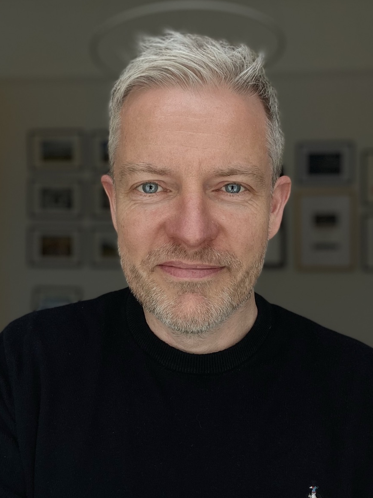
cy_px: 244
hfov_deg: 45.4
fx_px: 445
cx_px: 188
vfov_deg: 58.3
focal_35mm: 31
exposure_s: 1/176
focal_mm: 2.71
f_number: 2.2
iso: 25
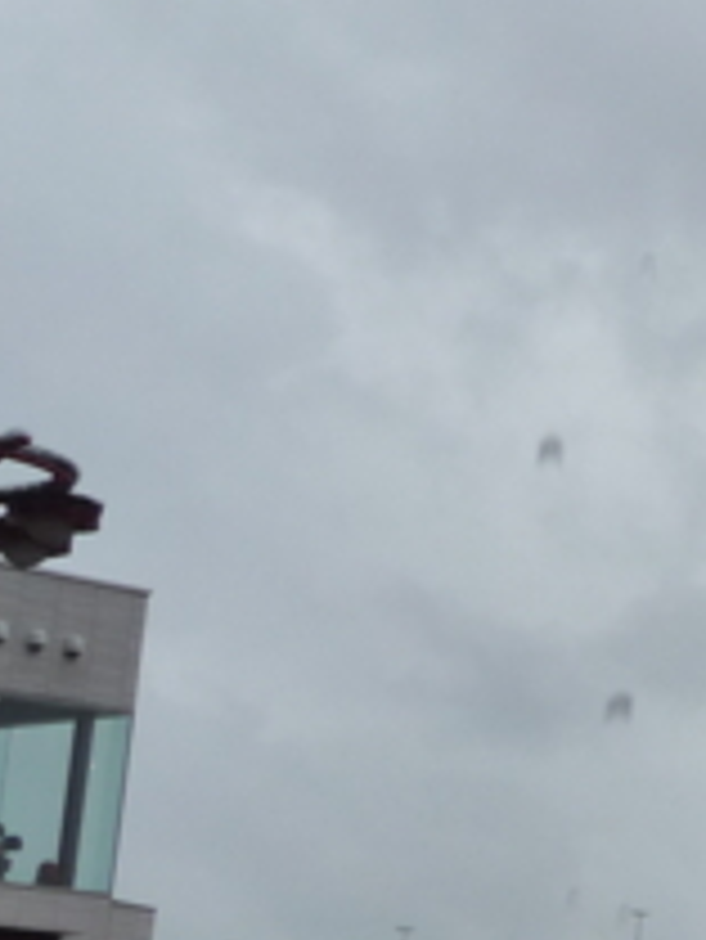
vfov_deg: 17.1
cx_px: 1749
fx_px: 3124
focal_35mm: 115
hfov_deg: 10.8
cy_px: 513
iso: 160
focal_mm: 5
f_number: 3.4
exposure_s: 1/800
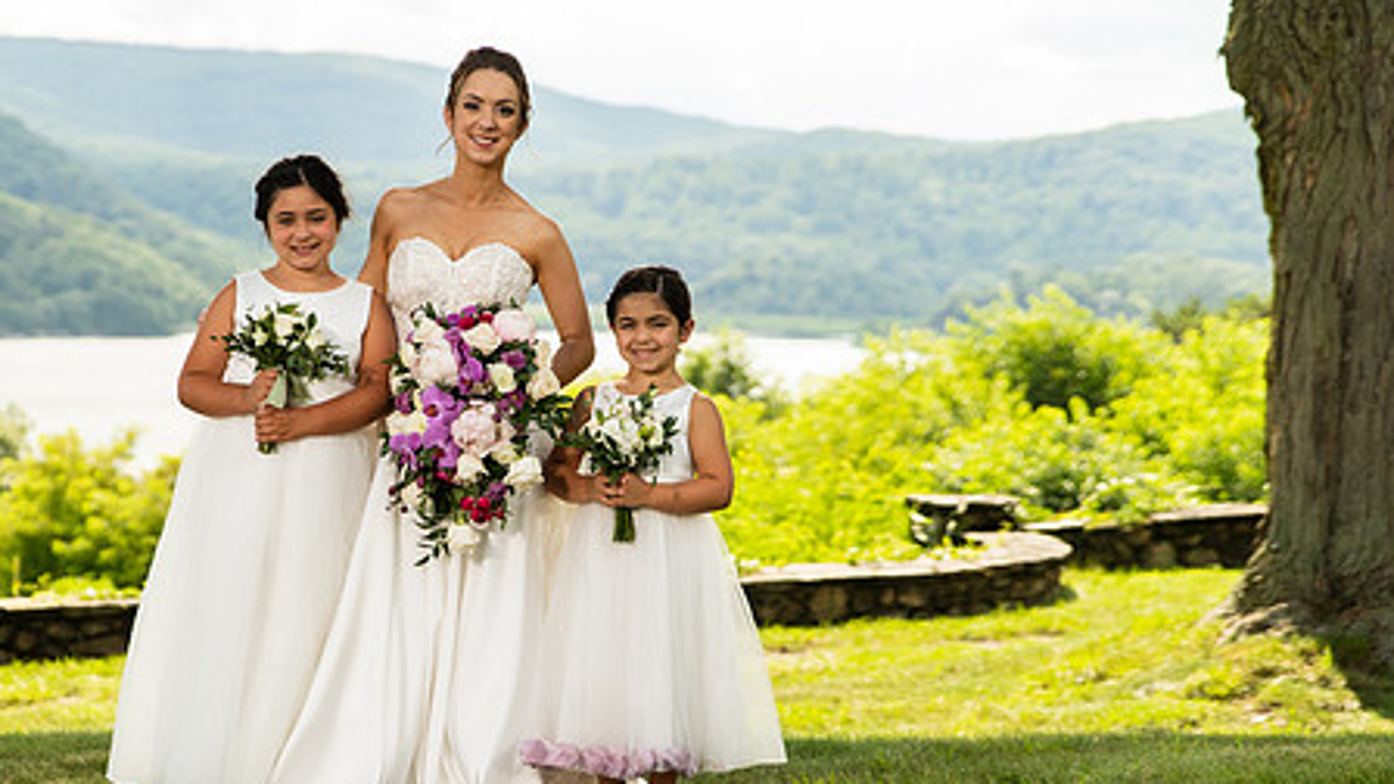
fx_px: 3512
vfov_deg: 12.7
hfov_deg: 22.4
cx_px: 498
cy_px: 412
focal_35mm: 95
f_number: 2.8
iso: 1000
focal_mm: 70
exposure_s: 1/4000
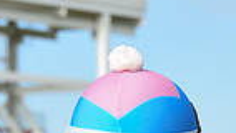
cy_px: 295
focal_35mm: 343
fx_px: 2147
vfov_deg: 3.5
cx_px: 459
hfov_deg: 6.1
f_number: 5
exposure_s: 1/2000
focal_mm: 80
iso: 400
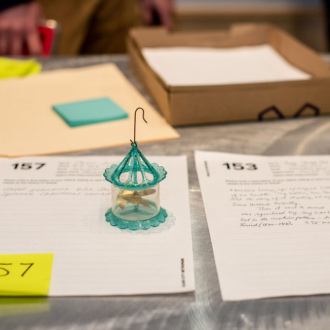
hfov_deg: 25.3
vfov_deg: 25.4
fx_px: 733
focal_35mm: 68
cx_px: 193
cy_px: 157
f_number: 3.2
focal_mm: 50
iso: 1600
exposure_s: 1/250
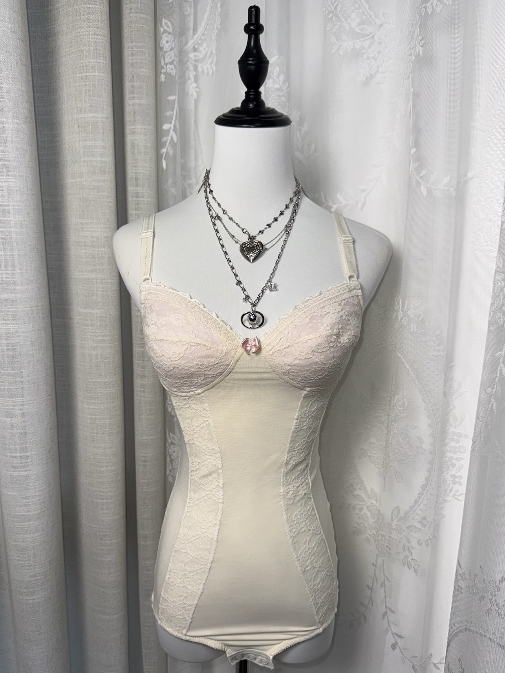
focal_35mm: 24
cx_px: 252
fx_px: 467
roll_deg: -0.4
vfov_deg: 71.6
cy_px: 336
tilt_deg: -10.9
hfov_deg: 56.8
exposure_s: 1/305
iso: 64
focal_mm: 6.76
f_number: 1.78
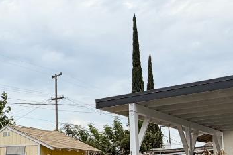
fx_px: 408
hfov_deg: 29.7
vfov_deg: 21.4
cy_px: 116
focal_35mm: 63
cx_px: -3
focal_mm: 2.22
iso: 25
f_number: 2.2
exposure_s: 1/770
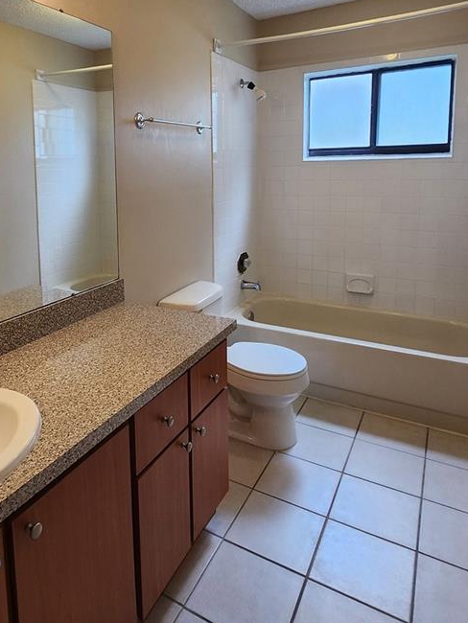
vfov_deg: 70.3
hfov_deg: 55.7
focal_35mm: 24
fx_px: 432
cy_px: 230
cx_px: 158
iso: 80
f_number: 2.2
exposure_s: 1/60
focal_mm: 1.74
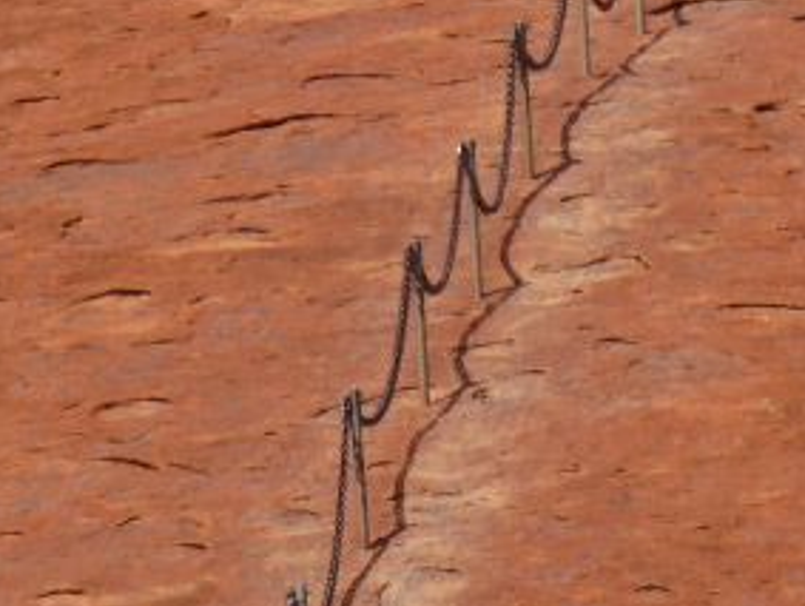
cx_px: 469
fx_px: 44125
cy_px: 626
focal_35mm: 1895
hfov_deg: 1.0
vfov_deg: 0.8
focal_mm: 129
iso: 80
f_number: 6.4
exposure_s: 1/320
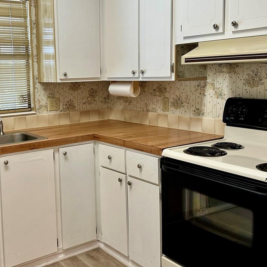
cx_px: 78
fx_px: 358
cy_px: 112
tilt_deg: -6.1
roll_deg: +1.7
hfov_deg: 40.1
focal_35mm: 41
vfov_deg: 40.8
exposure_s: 1/120
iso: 160
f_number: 1.78
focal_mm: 6.86
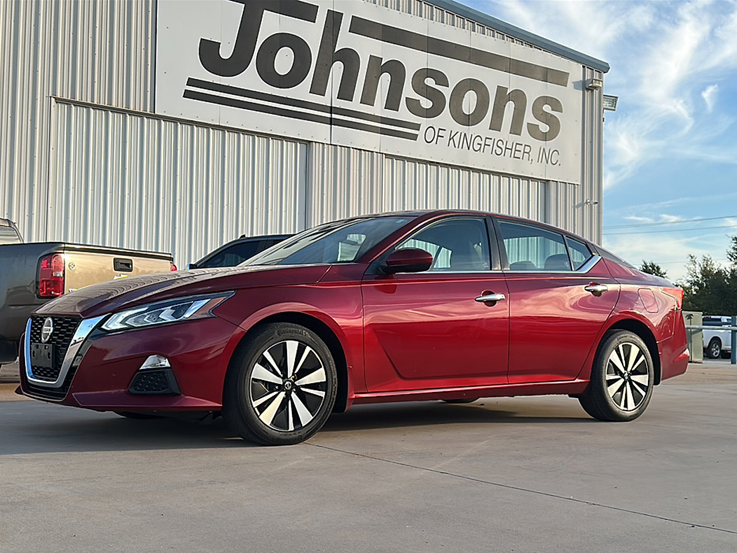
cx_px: 374
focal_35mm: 36
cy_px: 283
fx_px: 766
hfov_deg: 51.4
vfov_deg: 39.7
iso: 80
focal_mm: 6.86
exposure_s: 1/2262
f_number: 1.78
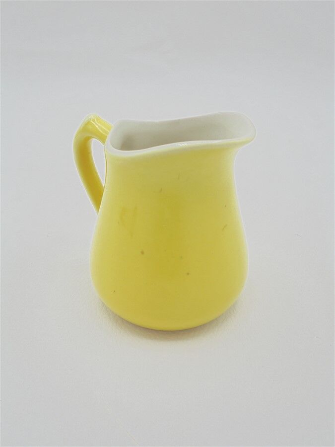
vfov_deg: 54.0
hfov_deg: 41.8
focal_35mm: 34
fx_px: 439
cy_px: 224
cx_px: 168
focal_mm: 6.1
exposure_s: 1/60
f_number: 4
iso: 100
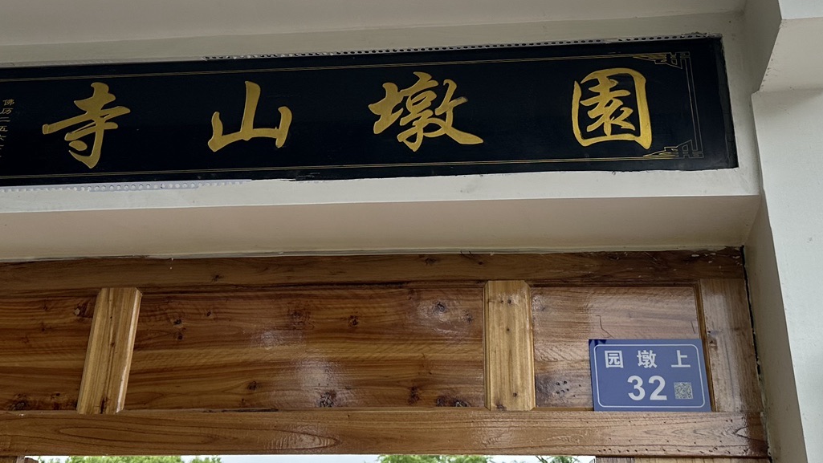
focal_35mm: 51
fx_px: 1113
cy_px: 83
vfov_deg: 23.1
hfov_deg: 40.6
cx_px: 405
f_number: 1.78
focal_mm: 6.86
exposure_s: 1/1357
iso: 80
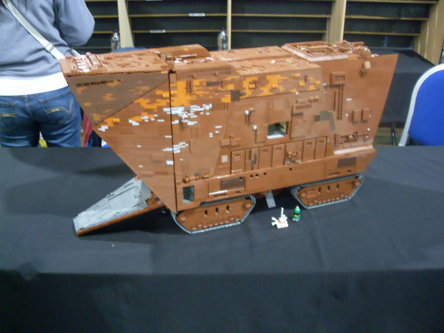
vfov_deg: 38.7
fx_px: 475
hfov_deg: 50.1
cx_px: 222
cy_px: 166
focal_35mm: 37
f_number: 2.8
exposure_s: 1/3
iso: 200
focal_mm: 6.3
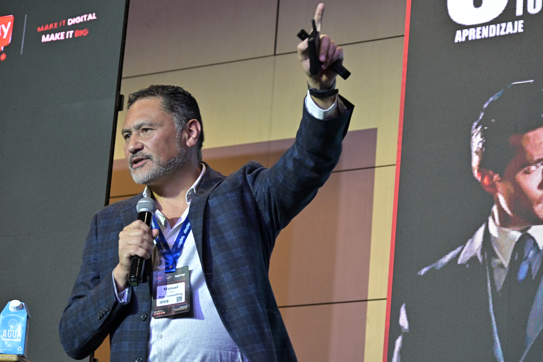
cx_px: 272
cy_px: 181
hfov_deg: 15.7
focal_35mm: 130
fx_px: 1968
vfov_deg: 10.5
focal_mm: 87
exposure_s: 1/125
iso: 2500
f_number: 5.6
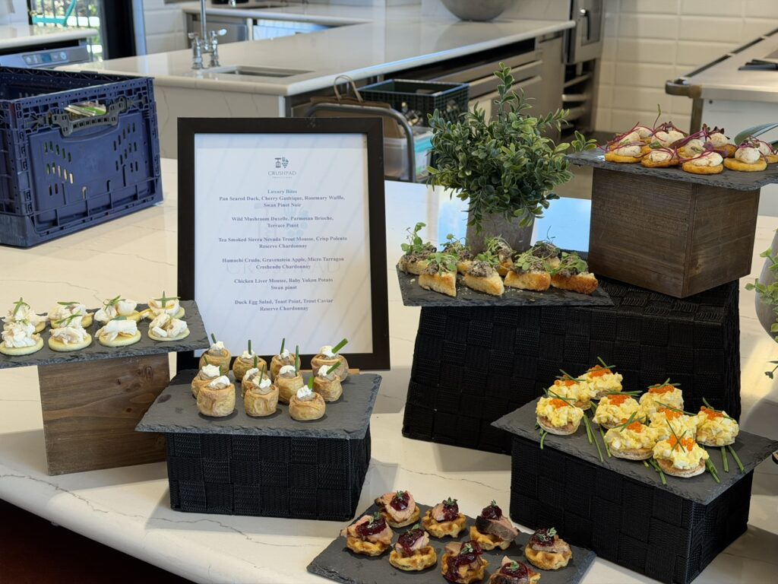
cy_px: 292
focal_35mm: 48
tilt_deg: -18.1
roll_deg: -0.8
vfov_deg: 30.3
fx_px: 1079
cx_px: 389
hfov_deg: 39.7
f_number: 1.78
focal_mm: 6.76
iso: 64
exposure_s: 1/120
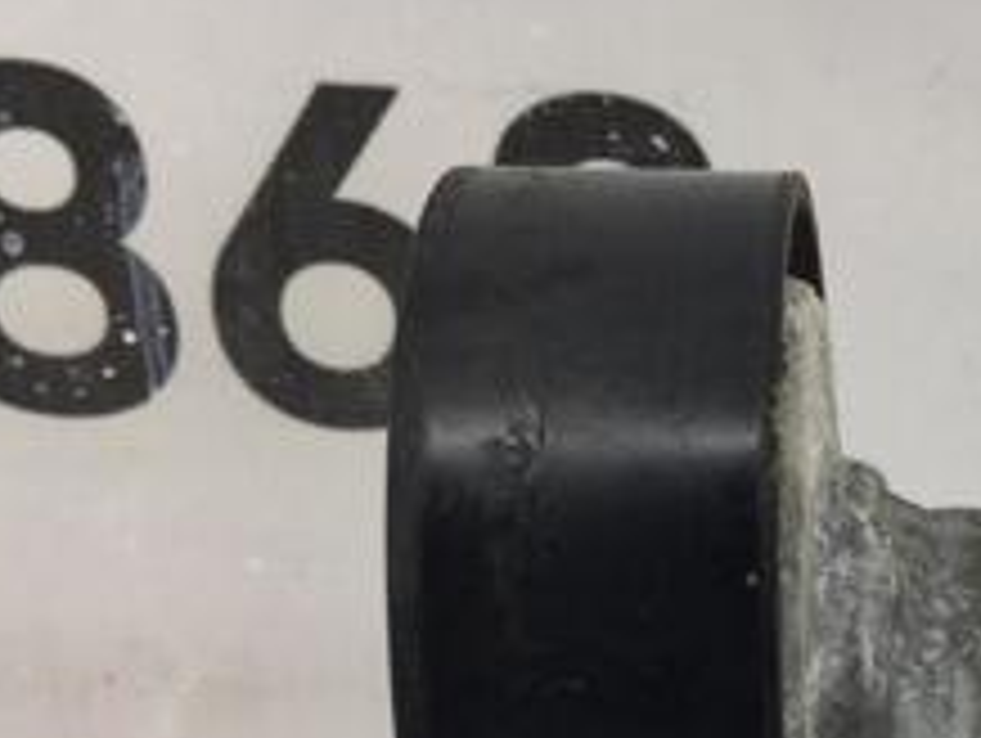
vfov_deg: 16.5
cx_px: 1179
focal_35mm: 85
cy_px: 954
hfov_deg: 21.4
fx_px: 2412
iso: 25
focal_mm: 4.15
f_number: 2.2
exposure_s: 1/50
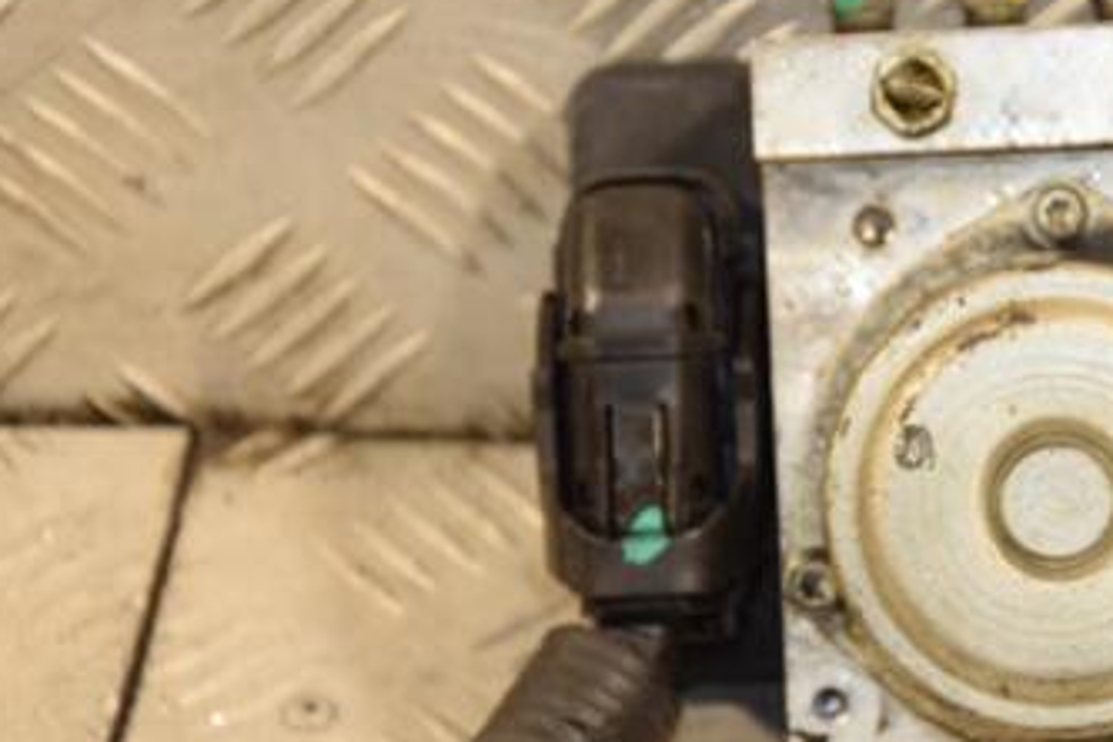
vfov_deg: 6.8
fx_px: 6273
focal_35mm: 203
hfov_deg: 10.1
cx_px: 983
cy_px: 351
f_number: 5.3
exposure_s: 1/160
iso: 800
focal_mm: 75
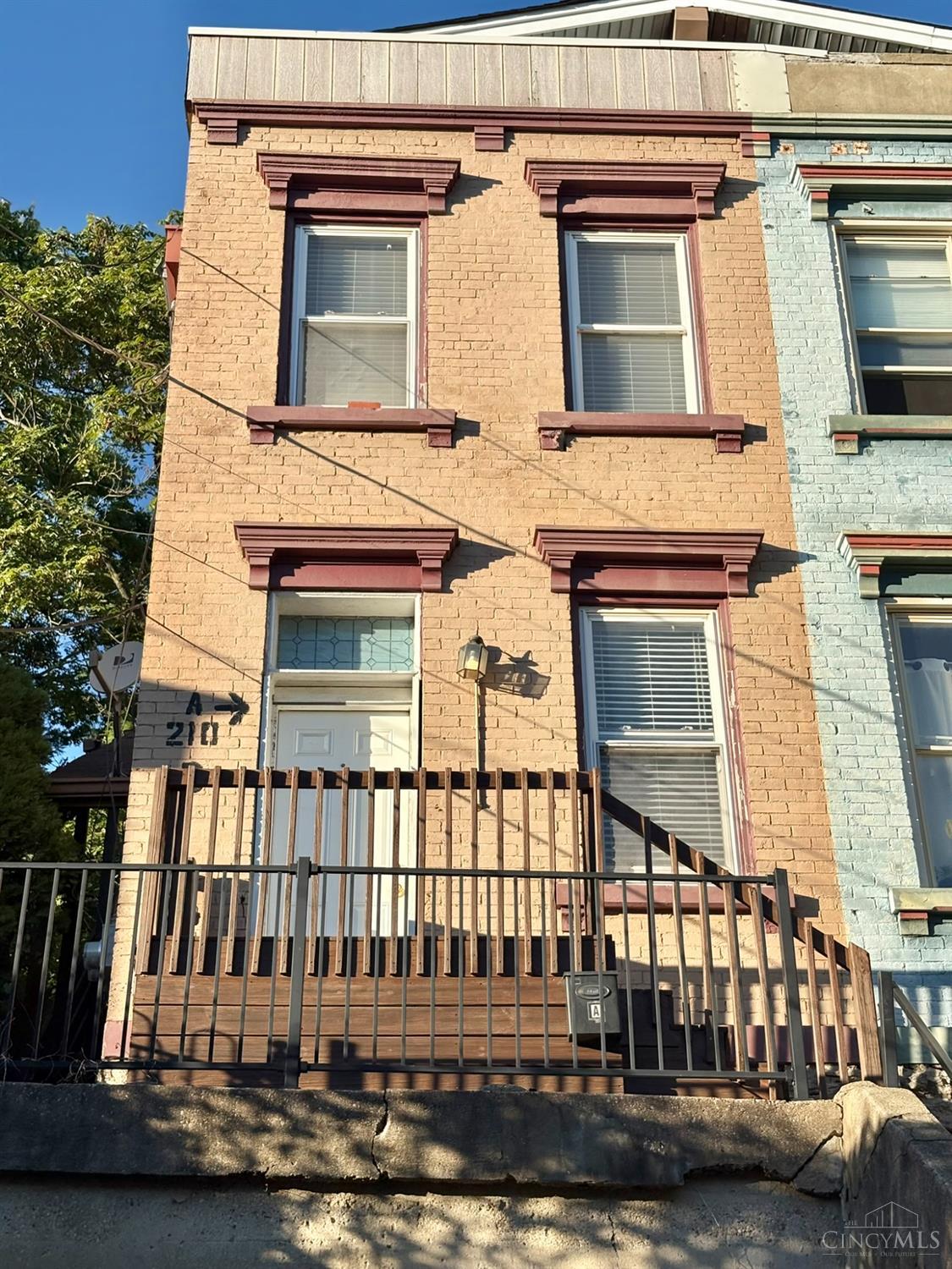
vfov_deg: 36.8
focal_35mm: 52
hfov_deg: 28.0
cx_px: 476
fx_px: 1907
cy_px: 634
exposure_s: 1/1901
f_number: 1.6
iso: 32
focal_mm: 5.96
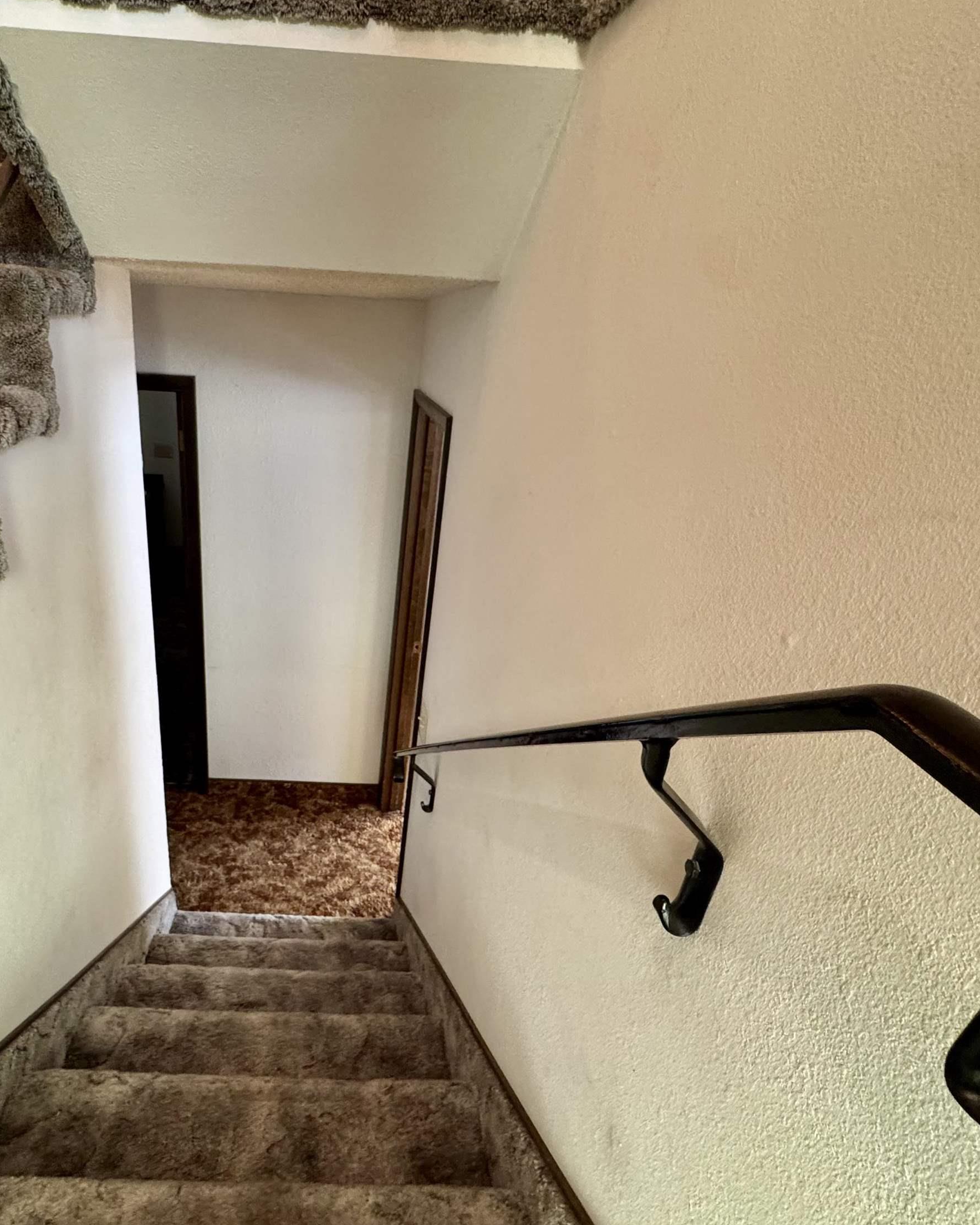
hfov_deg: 69.3
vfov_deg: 83.3
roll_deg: -2.3
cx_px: 344
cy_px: 617
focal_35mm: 19
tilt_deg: -23.9
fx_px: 689
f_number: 2.2
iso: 500
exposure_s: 1/60
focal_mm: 2.22
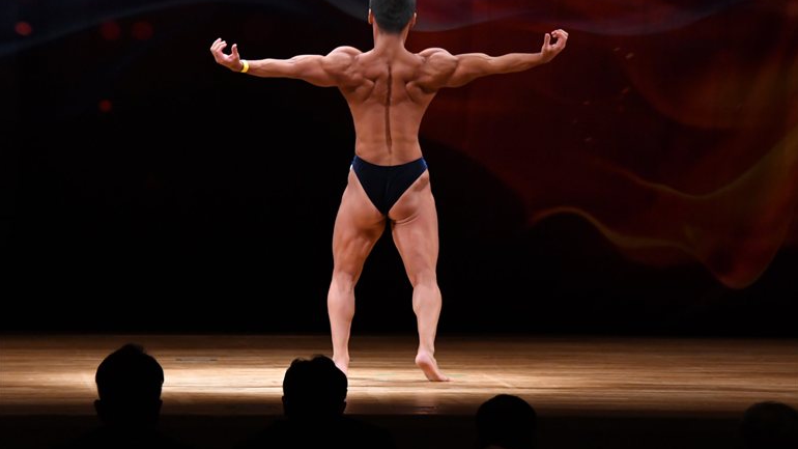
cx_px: 400
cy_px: 191
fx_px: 5015
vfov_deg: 5.1
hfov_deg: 9.1
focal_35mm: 237
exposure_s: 1/400
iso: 3200
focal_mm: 150
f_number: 5.6
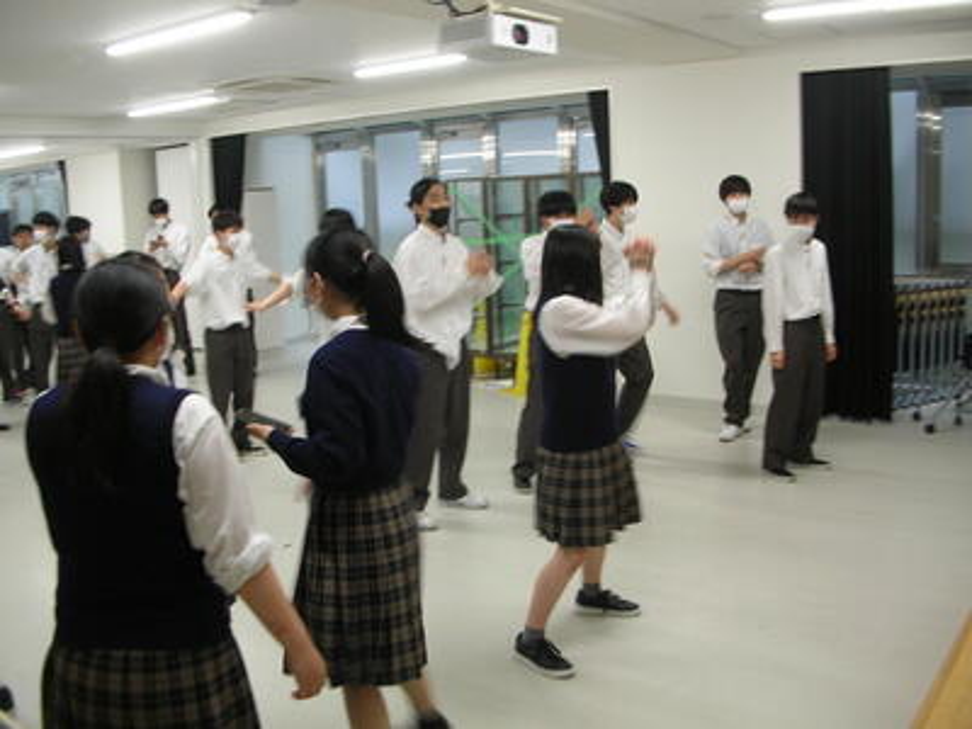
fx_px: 983
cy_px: 364
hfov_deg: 52.6
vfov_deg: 40.7
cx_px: 486
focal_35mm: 35
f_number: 2.8
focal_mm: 5.8
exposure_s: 1/16.7
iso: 50
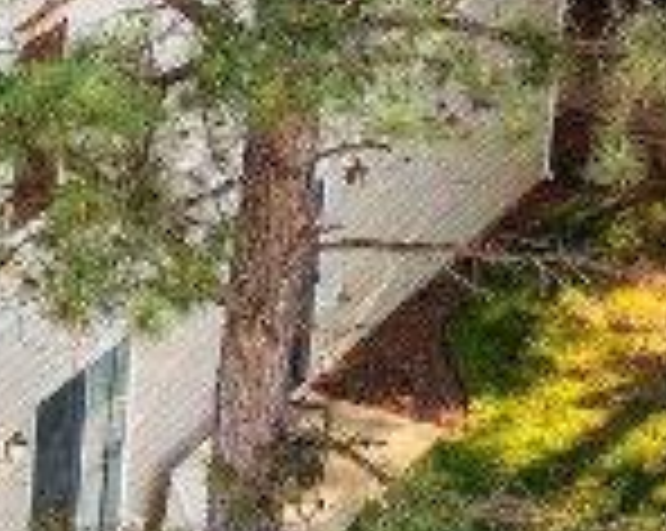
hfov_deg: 8.6
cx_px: -934
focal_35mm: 205
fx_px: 4035
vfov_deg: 7.4
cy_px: -230
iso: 100
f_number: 4
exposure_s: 1/100
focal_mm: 10.26
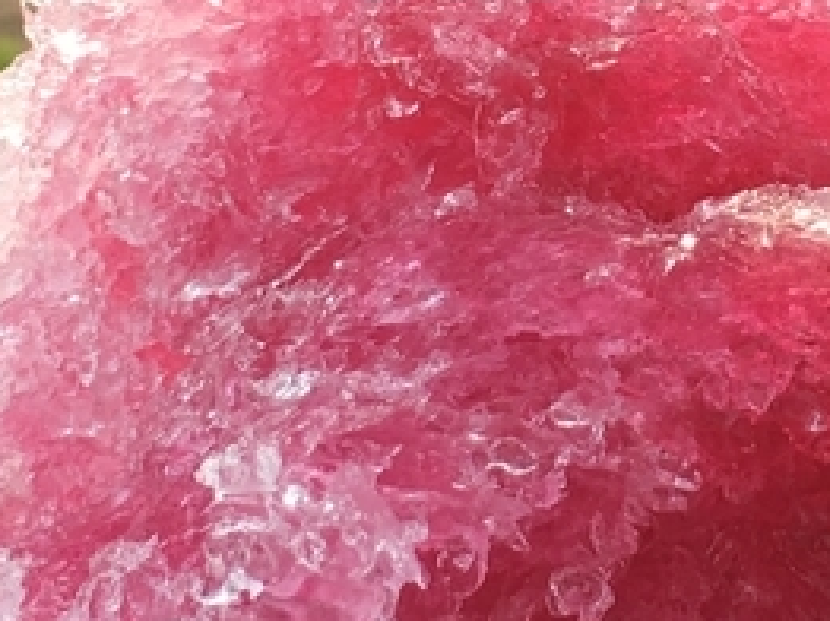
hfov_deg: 14.7
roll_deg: +3.6
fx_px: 3186
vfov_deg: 11.1
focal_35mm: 133
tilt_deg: -11.2
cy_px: 38
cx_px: 763
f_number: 2.2
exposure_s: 1/1115
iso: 25
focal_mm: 4.15
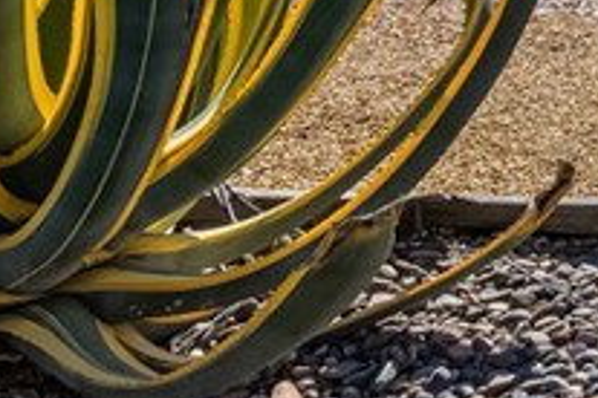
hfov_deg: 16.1
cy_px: -375
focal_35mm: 81
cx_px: 1329
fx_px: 1353
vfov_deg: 14.3
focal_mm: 16.5
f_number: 11
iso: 80
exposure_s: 1/320
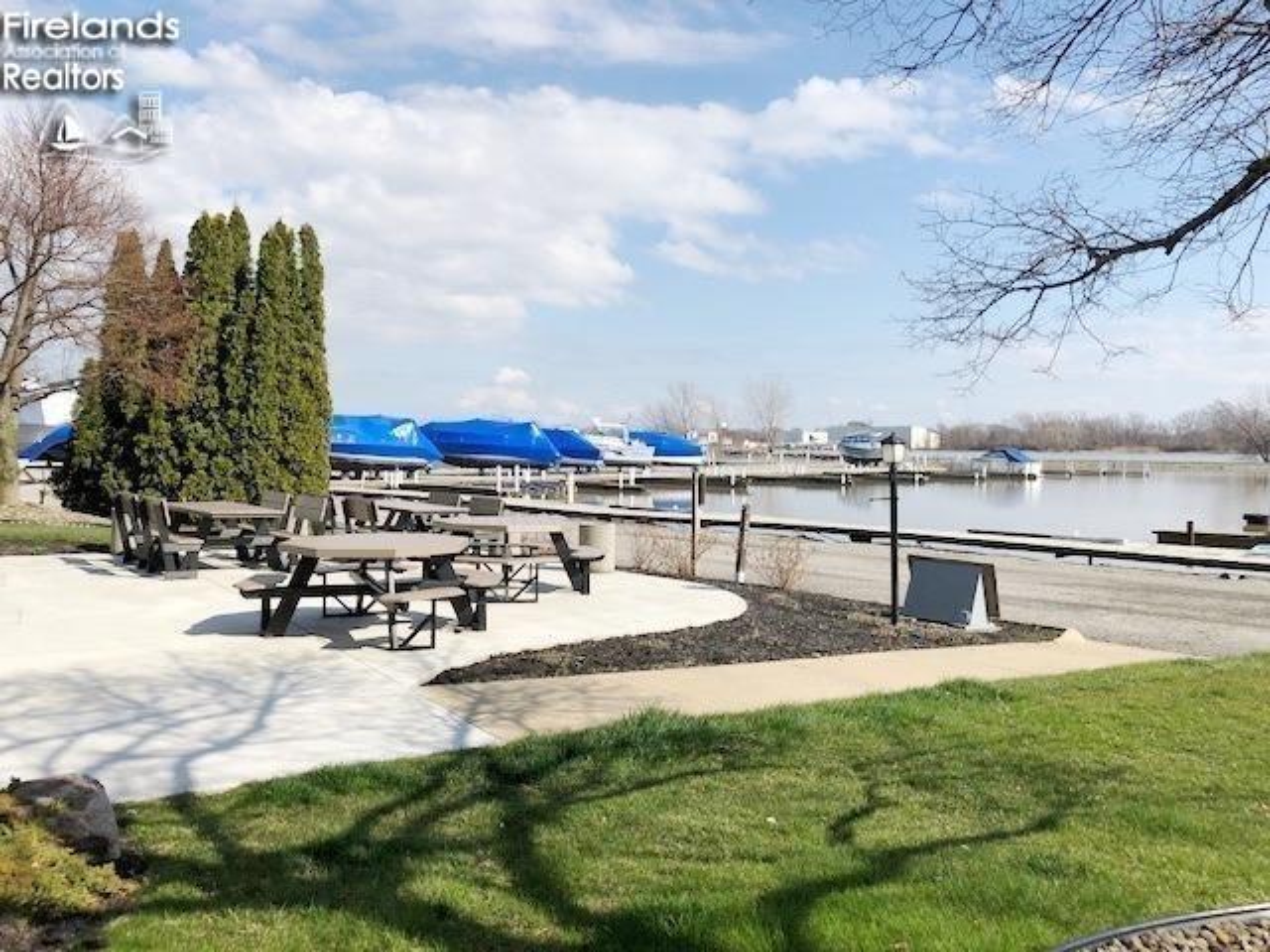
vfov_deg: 49.7
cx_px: 635
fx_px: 1027
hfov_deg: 63.4
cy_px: 476
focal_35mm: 28
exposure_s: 1/2525
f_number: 1.8
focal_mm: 3.99
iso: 20
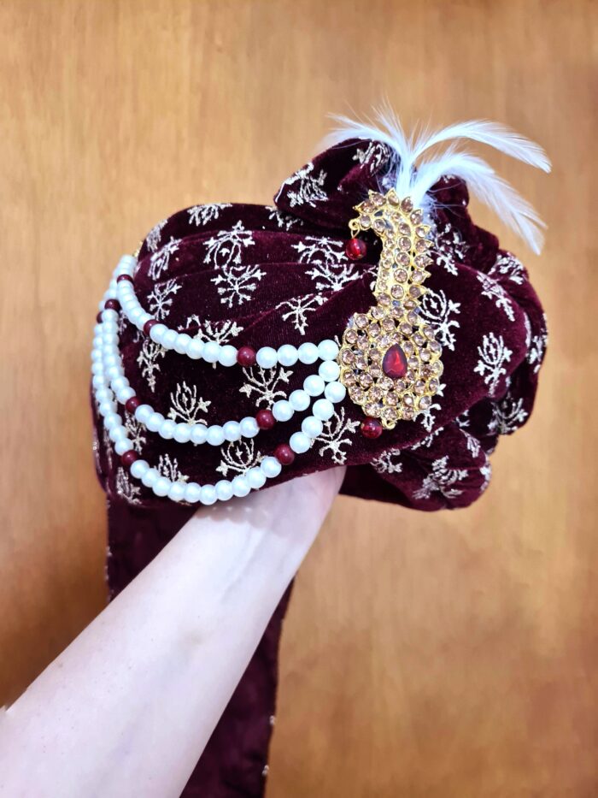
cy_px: 399
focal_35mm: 26
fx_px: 599
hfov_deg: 53.1
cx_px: 299
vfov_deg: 67.3
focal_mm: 5.4
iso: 500
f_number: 1.8
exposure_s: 1/40
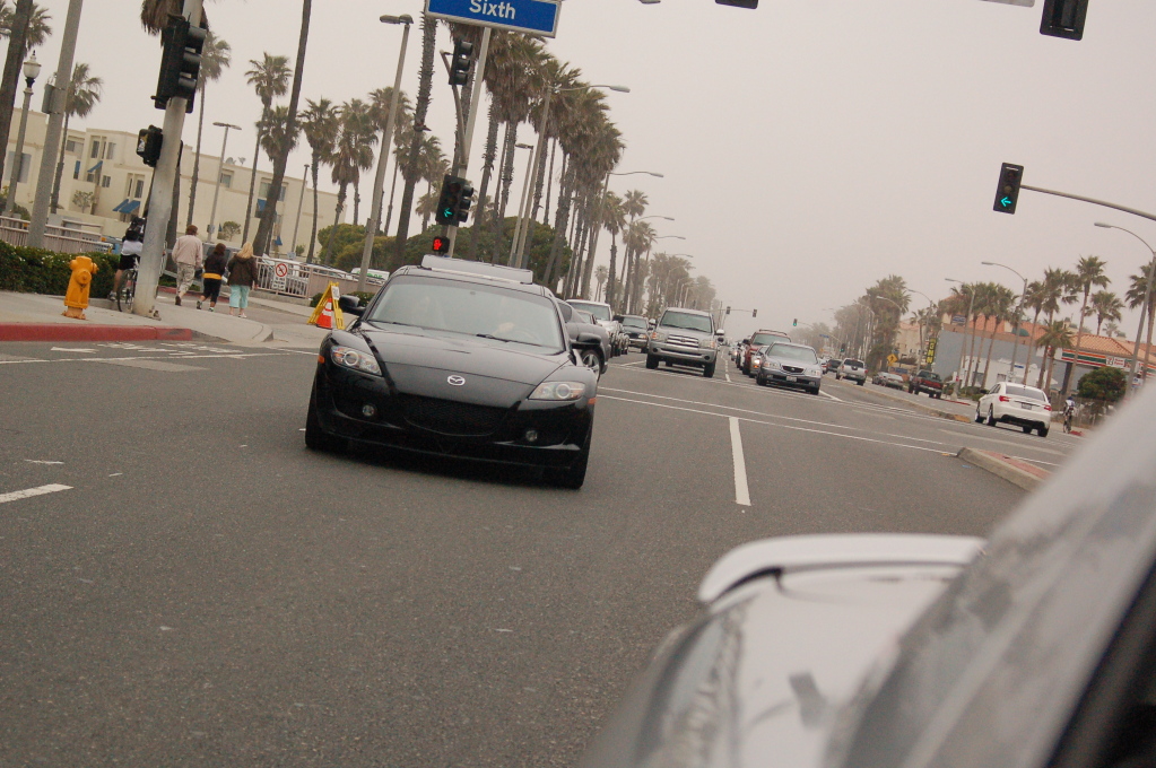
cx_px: 578
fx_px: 1829
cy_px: 384
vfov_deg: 23.7
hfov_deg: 35.1
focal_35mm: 57
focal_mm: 38
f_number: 4.5
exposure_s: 1/4000
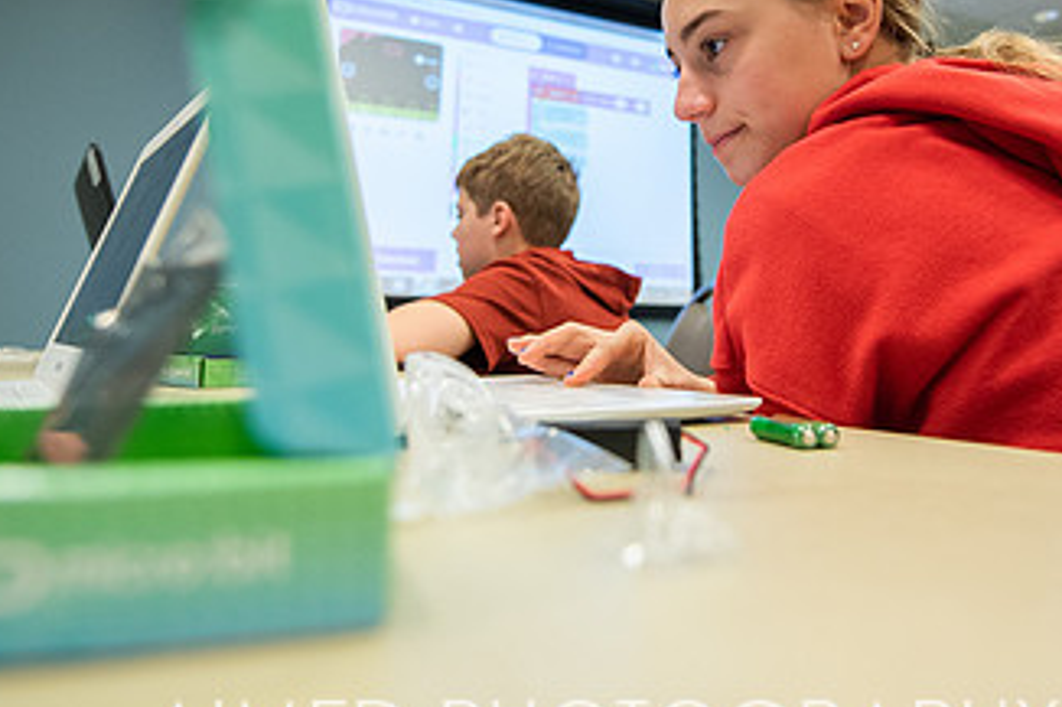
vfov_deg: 45.9
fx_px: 796
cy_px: 161
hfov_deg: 67.1
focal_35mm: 27
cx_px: 609
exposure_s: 1/250
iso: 800
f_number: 2.8
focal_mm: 14
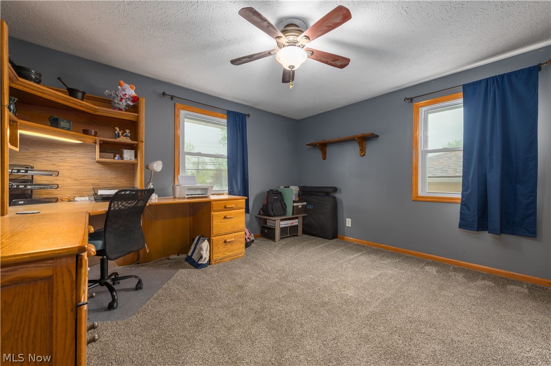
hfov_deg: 104.3
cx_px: 276
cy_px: 183
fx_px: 214
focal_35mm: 14
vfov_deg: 81.1
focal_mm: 14
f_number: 8
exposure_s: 1/60
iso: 125
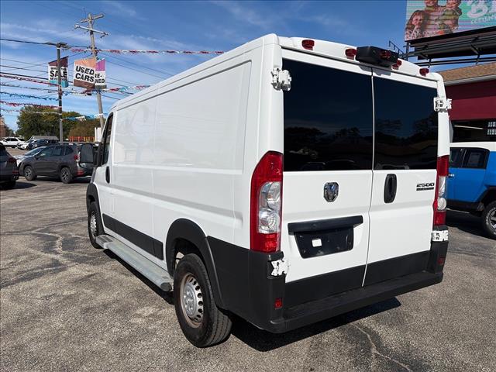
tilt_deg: -5.6
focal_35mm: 26
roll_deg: -0.9
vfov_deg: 53.1
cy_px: 186
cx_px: 248
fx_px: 373
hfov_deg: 67.3
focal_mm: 5.96
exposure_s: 1/10101
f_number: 1.6
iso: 50
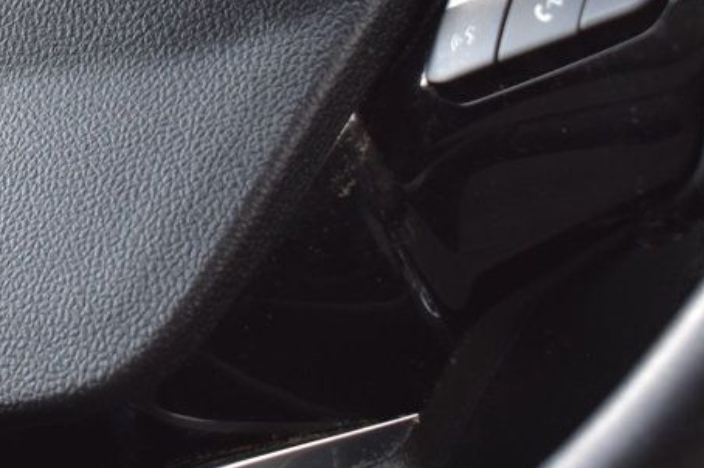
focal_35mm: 186
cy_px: 51
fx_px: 3637
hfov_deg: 11.0
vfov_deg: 7.3
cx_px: 14
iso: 400
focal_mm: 55
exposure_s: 1/30
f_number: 7.1
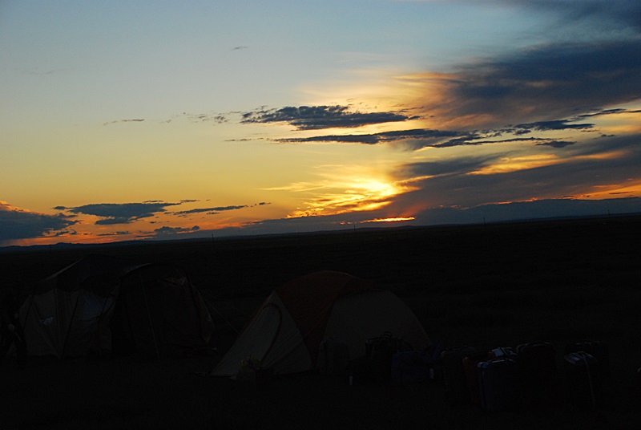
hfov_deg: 28.0
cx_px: 320
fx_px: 1284
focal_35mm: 72
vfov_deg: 19.0
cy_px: 215
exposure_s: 1/500
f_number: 6.3
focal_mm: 48
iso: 400
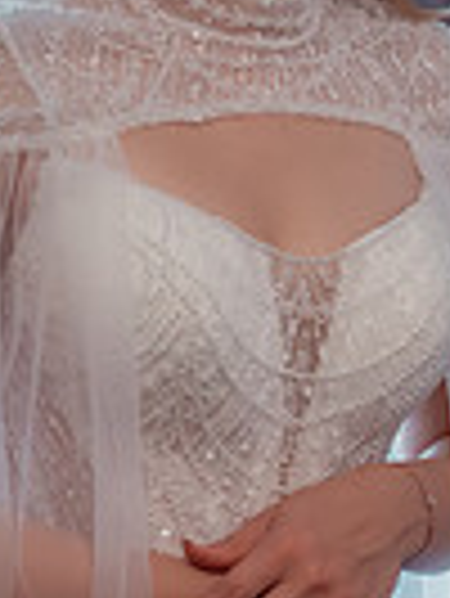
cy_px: 110
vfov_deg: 13.7
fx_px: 2475
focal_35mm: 143
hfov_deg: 9.7
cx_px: -420
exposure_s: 1/320
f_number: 2.8
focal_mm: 30
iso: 800
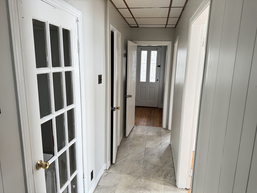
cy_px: 96
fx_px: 178
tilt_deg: -12.8
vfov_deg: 56.8
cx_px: 128
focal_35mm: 24
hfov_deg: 71.6
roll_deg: -2.4
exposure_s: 1/60
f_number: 1.78
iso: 500
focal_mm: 6.76
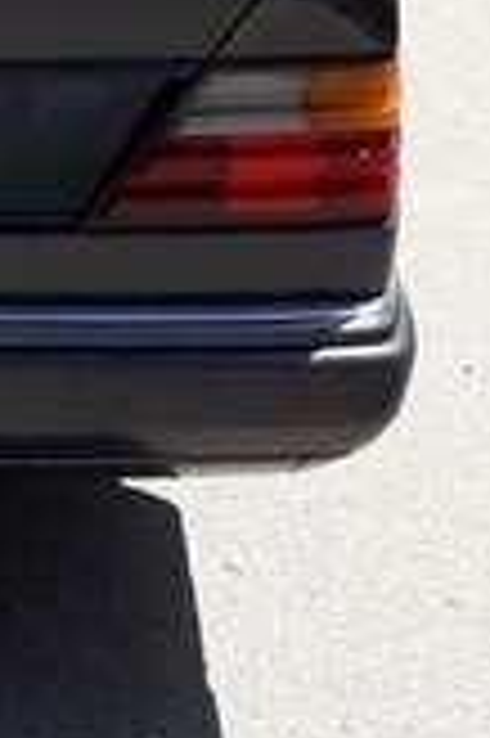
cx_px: -544
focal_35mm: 113
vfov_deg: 17.8
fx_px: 2312
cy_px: 70
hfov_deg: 10.9
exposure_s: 1/992
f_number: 1.9
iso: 40
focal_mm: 3.6
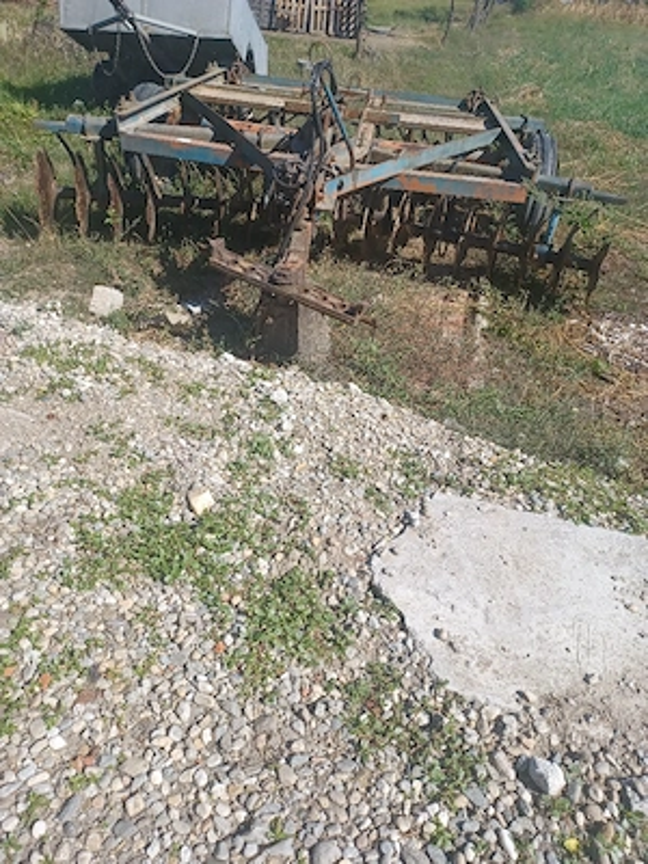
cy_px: 432
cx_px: 324
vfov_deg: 69.4
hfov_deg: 54.9
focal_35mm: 25
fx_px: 624
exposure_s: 1/417
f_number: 1.8
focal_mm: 4.6
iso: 32
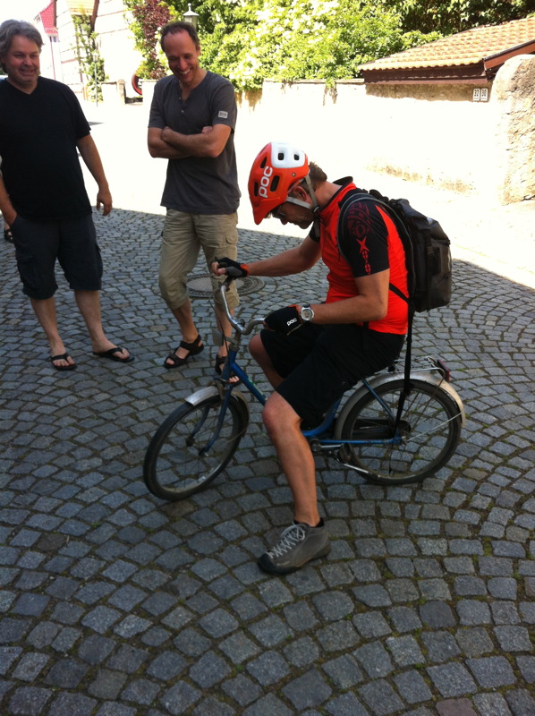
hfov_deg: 40.6
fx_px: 723
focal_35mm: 35
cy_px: 358
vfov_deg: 52.7
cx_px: 268
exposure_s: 1/262
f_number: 2.8
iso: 80
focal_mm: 3.85
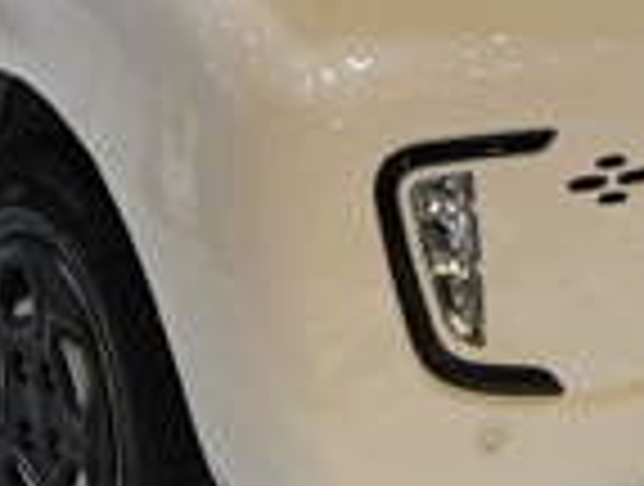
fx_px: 2723
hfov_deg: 13.5
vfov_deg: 9.9
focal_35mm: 146
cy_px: -272
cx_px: 270
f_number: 4.5
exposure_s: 1/125
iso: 400
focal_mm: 34
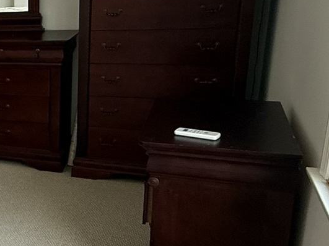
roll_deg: +4.4
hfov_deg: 27.3
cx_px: -137
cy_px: 111
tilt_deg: -13.8
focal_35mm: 54
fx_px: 513
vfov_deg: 27.0
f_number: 2.2
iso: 250
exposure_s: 1/120
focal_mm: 2.22
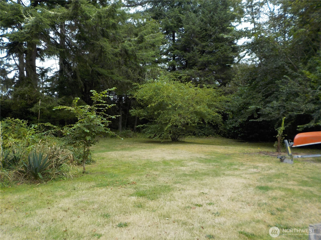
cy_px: 120
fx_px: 278
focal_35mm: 30
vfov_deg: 46.8
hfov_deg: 60.0
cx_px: 160
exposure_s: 1/60
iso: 125
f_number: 3.3
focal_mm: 4.1
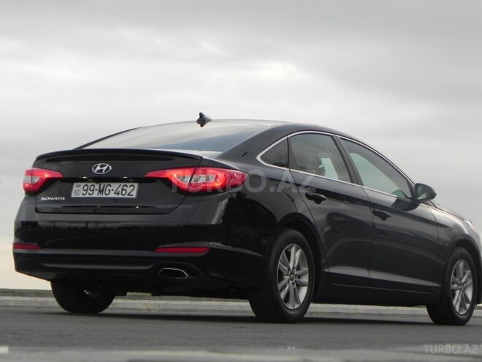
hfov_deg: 15.3
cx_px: 241
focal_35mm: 129
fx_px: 1796
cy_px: 181
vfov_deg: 11.5
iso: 160
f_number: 4.5
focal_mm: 23
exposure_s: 1/126
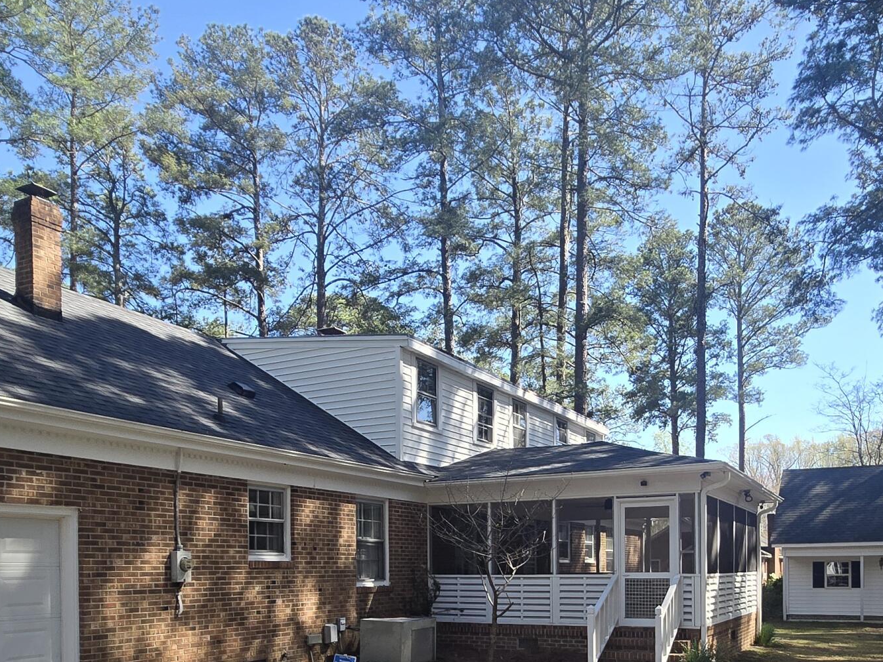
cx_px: 483
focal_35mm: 29
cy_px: 573
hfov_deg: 61.5
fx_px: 740
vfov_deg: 44.6
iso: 50
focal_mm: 2.2
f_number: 2.2
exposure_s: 1/550
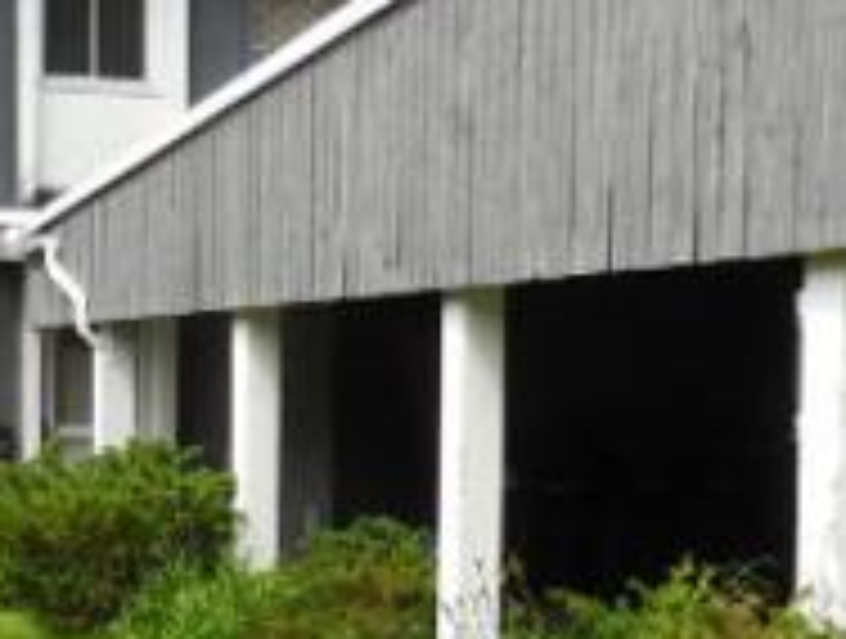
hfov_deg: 24.9
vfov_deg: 19.0
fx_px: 1887
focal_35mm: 77
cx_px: 176
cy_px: 508
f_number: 3.1
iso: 125
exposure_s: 1/400
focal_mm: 4.5
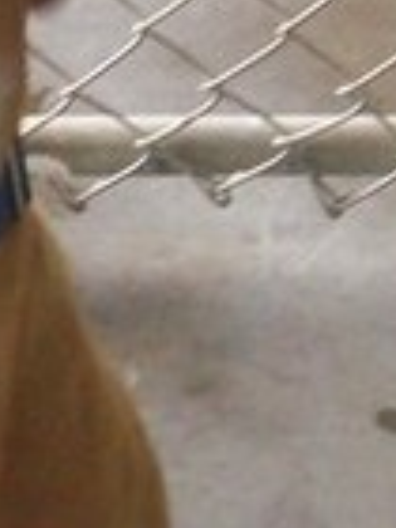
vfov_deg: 10.0
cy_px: 168
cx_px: -226
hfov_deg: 7.4
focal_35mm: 198
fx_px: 3020
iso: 200
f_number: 2.7
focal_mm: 6
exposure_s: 1/78.1
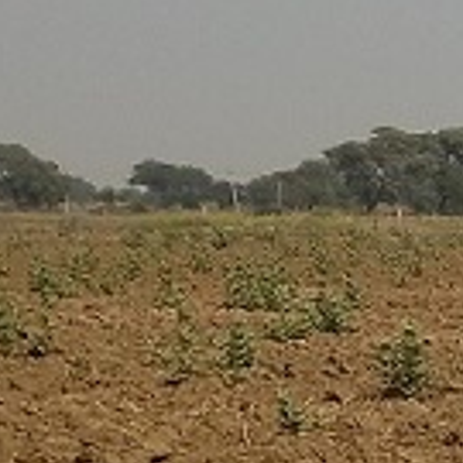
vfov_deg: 11.3
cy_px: 448
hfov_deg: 8.7
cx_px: 1533
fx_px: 2330
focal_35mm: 154
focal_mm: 4.2
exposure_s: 1/3312
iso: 40
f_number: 1.7
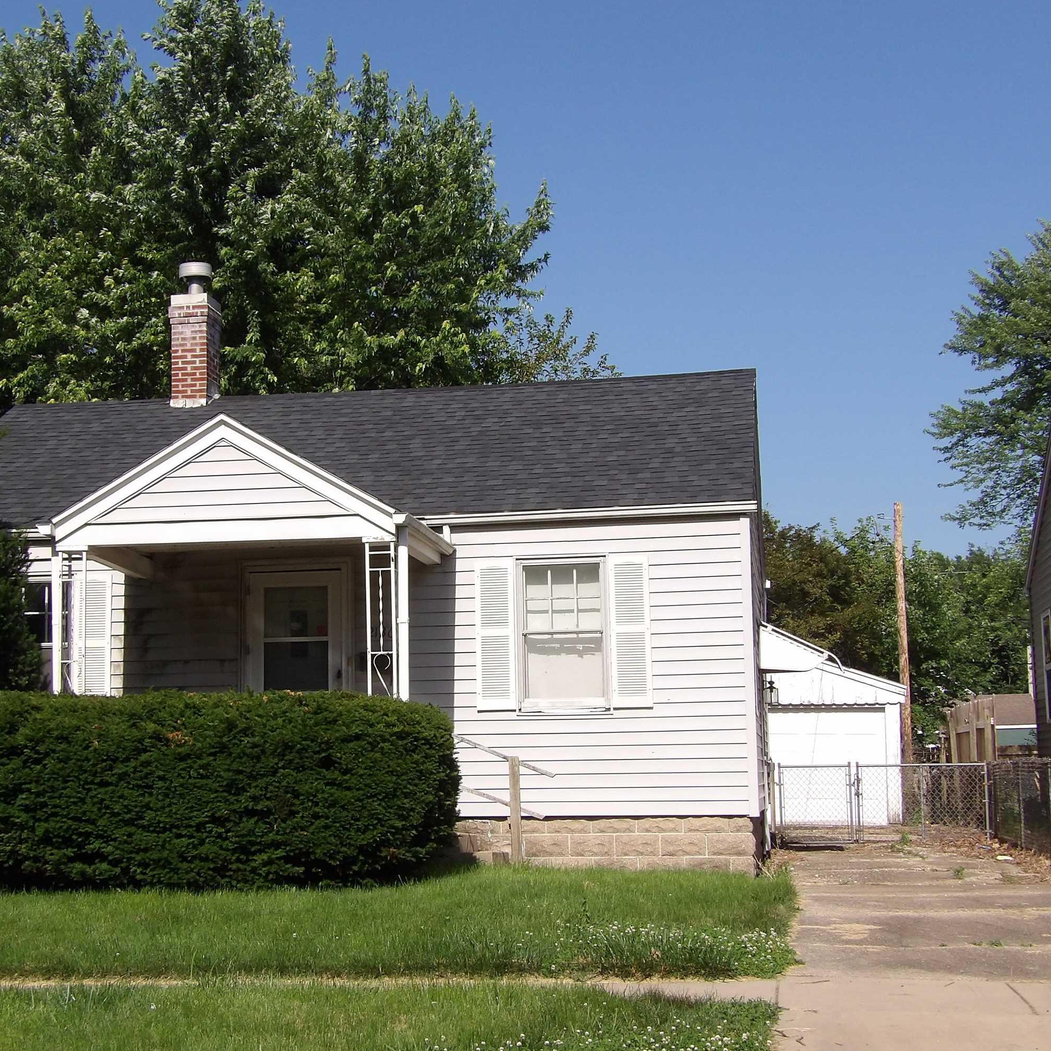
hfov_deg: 32.2
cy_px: 540
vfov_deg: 32.2
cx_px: 452
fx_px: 1821
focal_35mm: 53
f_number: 3.7
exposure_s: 1/867
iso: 100
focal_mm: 7
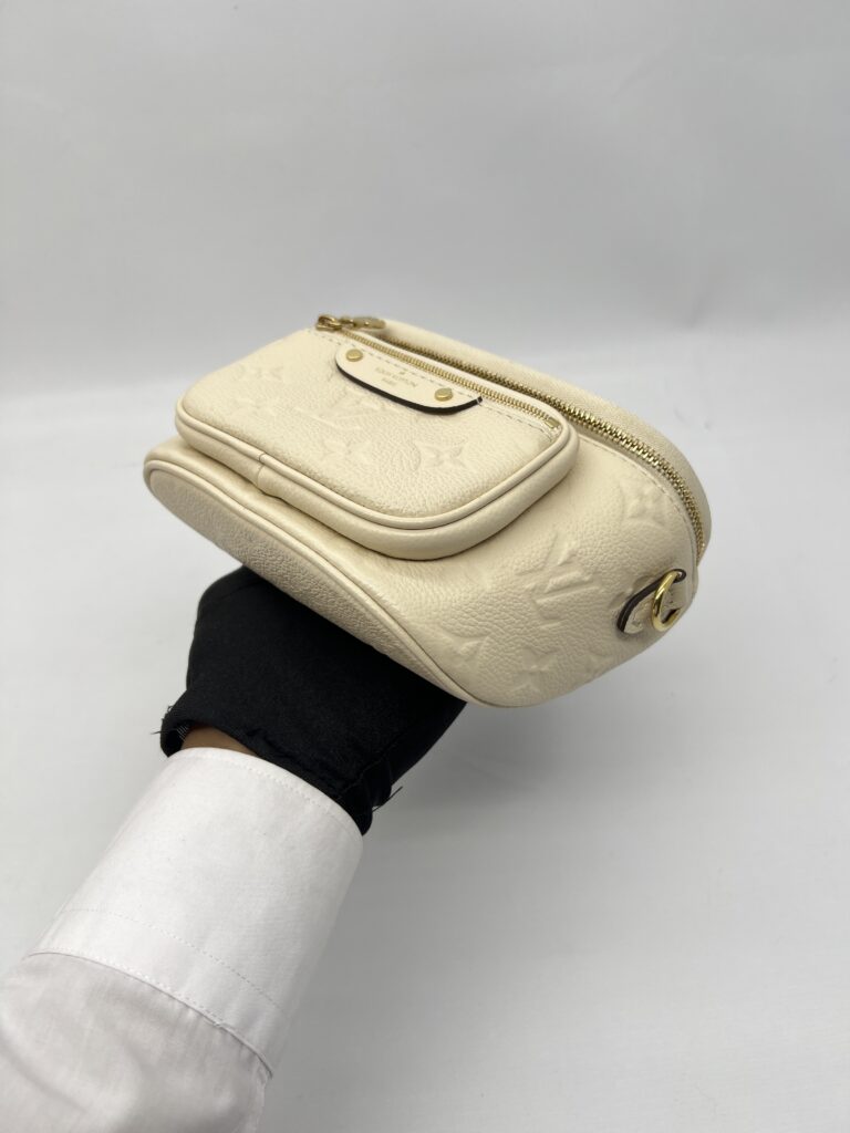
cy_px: 566
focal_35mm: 26
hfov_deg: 53.1
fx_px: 851
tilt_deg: -42.6
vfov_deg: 67.3
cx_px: 425
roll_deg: +6.0
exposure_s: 1/164
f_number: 1.5
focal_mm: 5.7
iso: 40
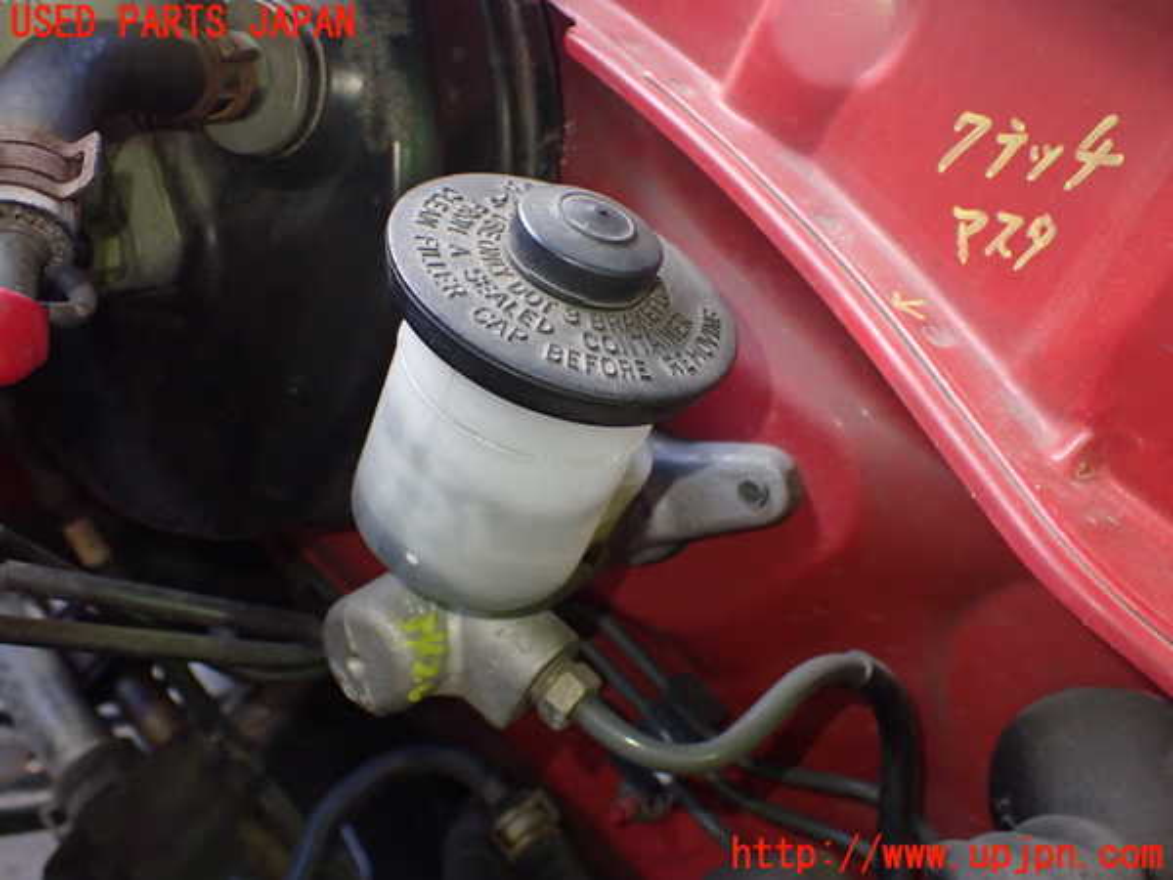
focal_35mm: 36
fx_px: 1220
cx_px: 586
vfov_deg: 39.7
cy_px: 440
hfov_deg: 51.4
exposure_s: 1/100
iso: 800
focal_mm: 6.37
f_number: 2.5
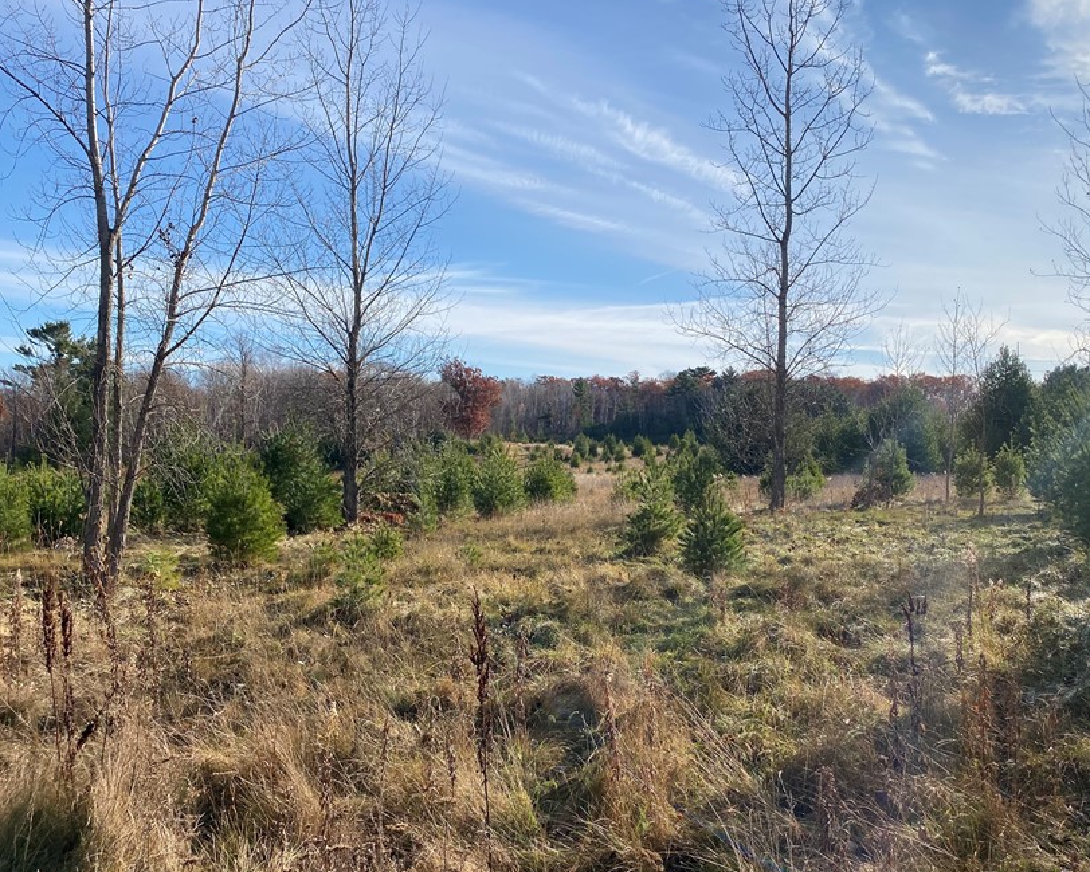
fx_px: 1033
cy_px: 482
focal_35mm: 32
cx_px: 549
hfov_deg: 55.7
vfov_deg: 45.7
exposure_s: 1/3300
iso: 32
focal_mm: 4.25
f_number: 1.8
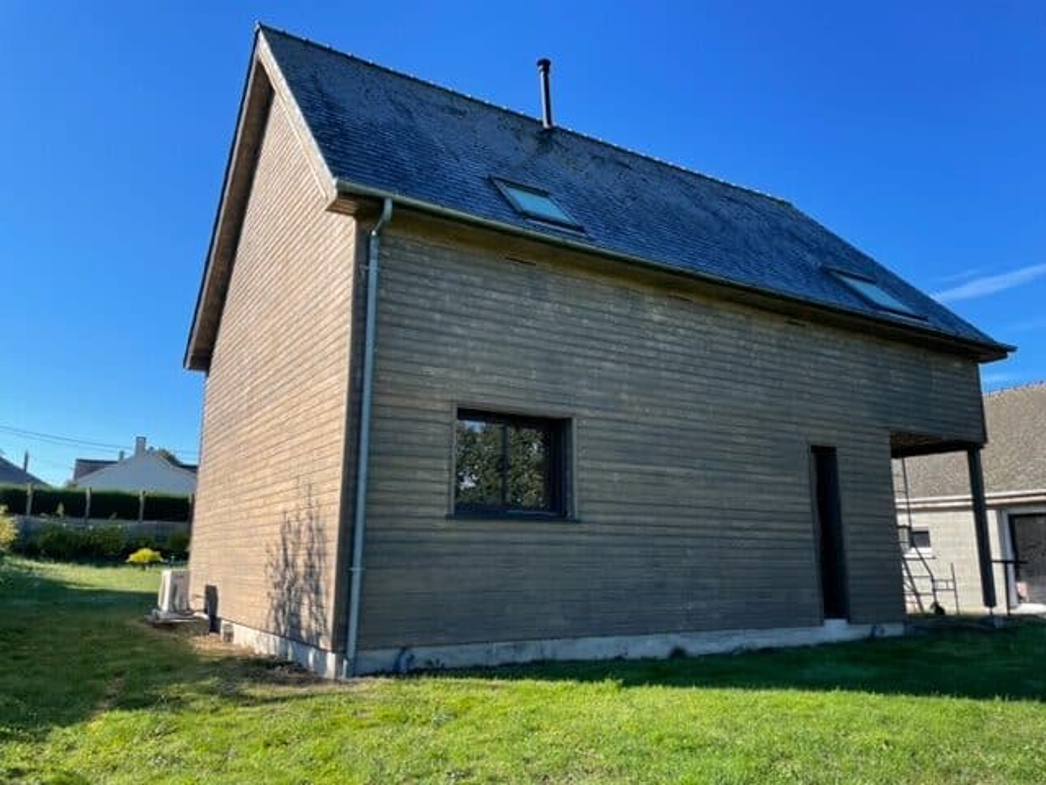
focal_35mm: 26
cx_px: 523
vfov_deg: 53.1
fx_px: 786
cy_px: 392
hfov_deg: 67.3
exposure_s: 1/1667
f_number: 1.6
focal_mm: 4.2
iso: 32
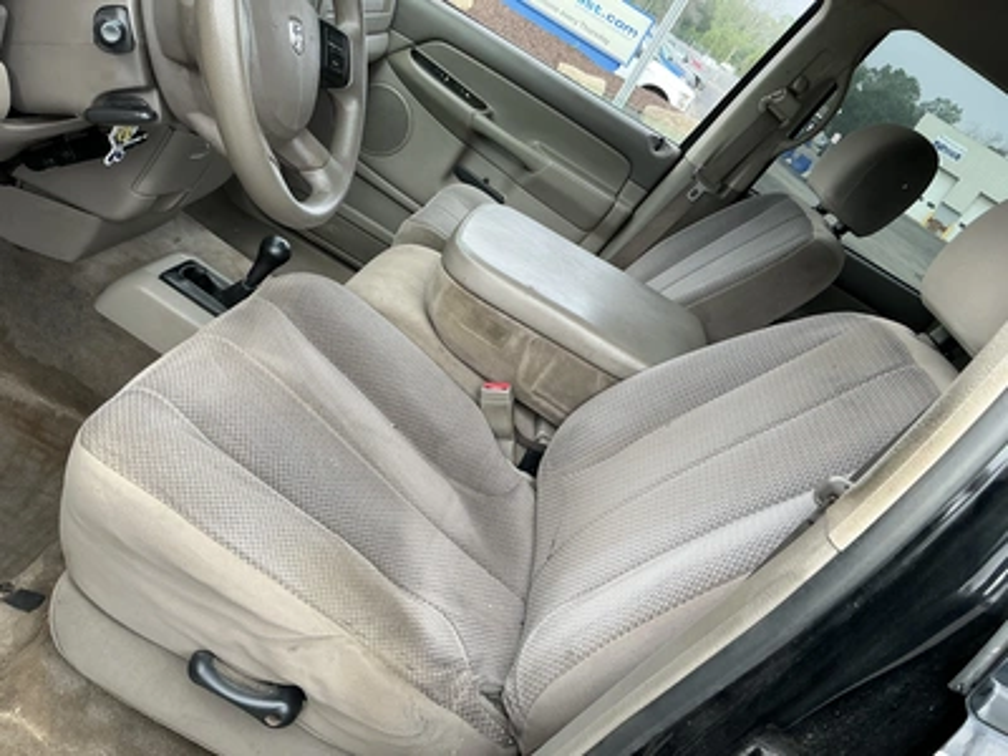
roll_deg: -33.4
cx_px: 504
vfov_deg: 49.7
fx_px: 815
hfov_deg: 63.4
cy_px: 378
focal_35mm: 28
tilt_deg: -21.5
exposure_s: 1/126
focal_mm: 3
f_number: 1.8
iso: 16
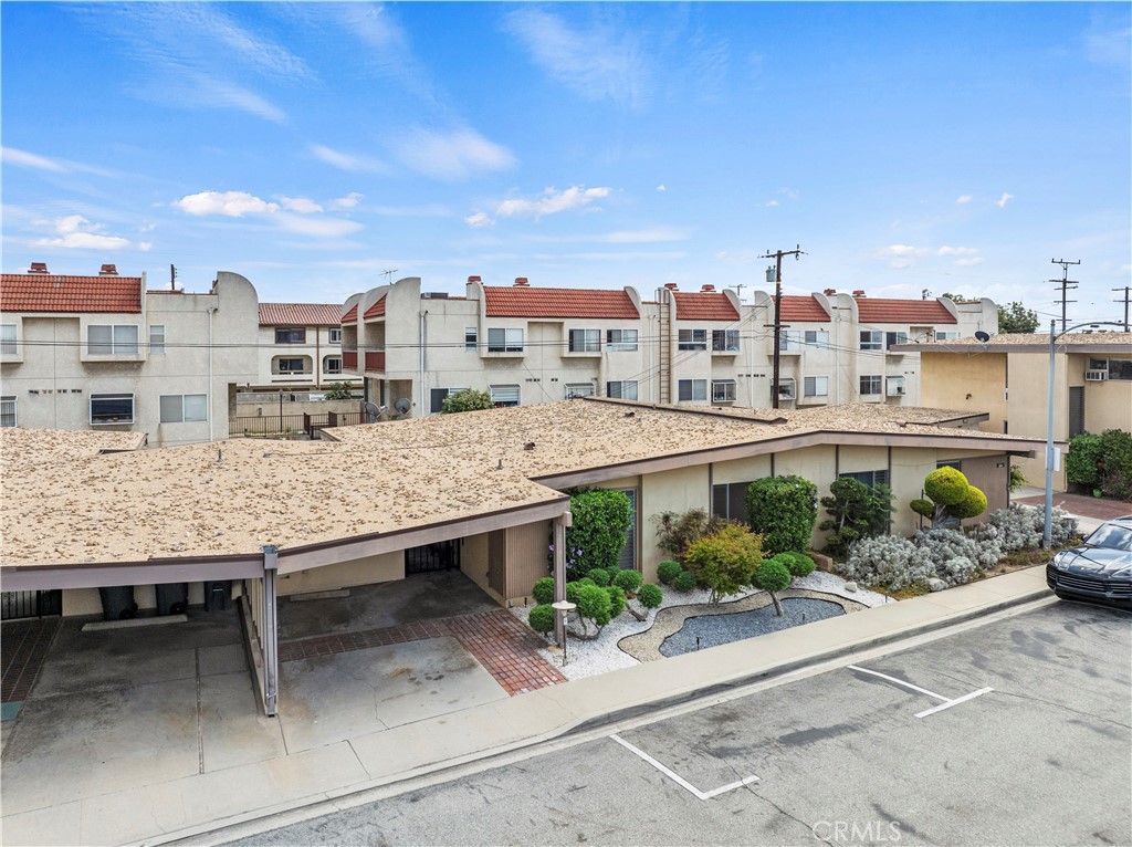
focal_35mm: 24
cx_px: 566
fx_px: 784
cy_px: 424
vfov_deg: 56.7
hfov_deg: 71.6
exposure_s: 1/1250
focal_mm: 12.29
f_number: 4.5
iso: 100
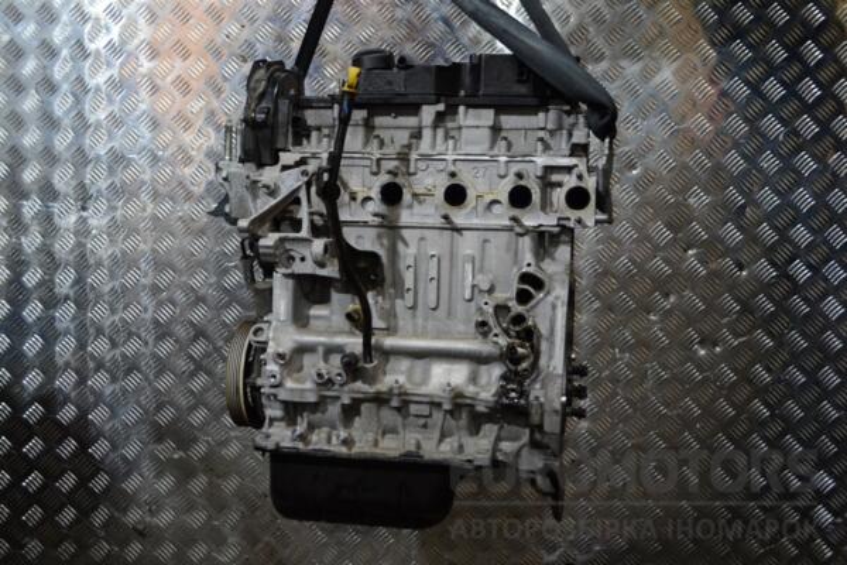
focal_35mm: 44
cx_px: 424
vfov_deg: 30.8
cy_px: 282
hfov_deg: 45.0
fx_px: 1023
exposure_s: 1/30
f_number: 4.5
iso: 640
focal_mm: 29
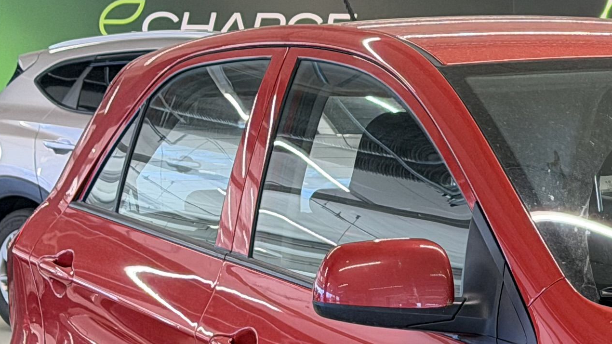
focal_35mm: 166
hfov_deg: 12.6
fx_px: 2693
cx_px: 749
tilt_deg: -9.2
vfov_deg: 7.2
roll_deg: +0.7
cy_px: 487
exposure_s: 1/100
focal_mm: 6.76
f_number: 1.78
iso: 100
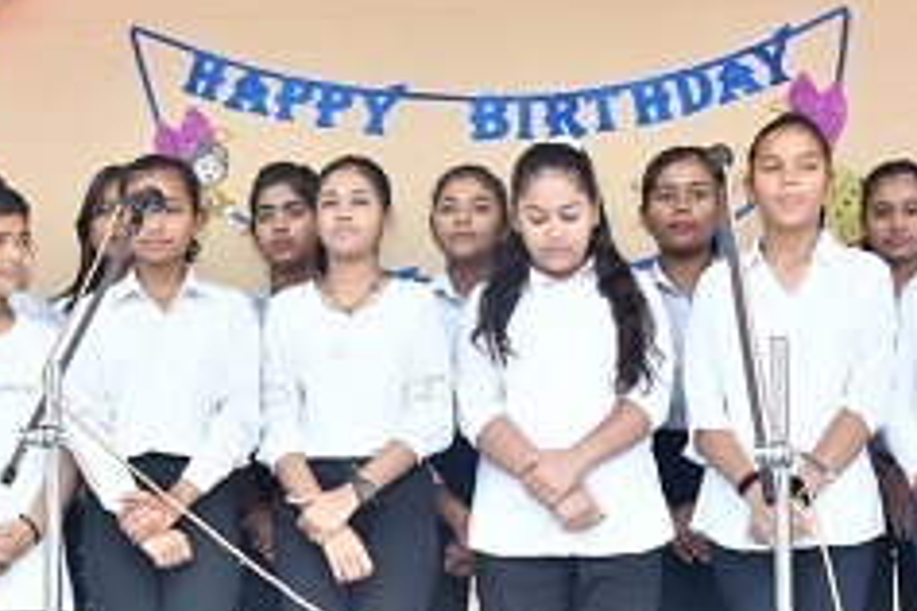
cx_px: 414
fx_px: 2343
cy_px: 505
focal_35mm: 92
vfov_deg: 14.8
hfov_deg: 22.1
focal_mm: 44
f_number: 10
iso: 400
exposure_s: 1/125
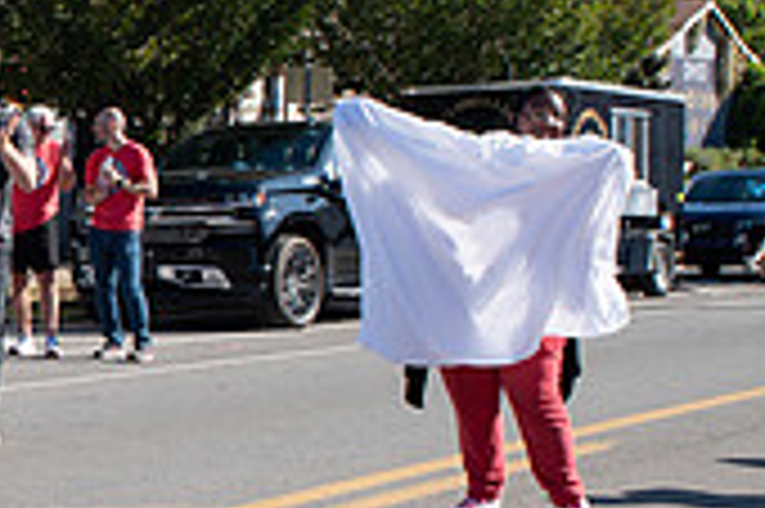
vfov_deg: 13.1
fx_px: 2208
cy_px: 342
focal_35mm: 104
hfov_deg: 17.2
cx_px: -464
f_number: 9
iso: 160
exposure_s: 1/200
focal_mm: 29
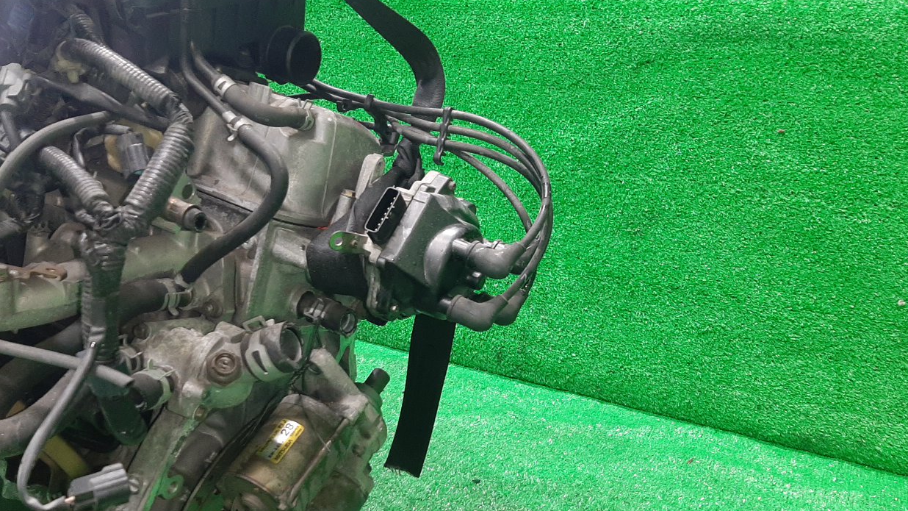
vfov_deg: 35.3
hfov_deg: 59.4
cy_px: 340
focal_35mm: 33
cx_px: 422
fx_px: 794
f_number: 1.7
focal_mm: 3.93
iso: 167
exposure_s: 1/33
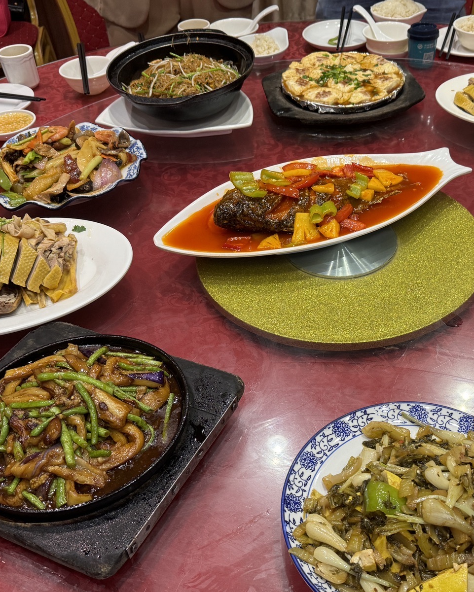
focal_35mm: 39
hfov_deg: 37.8
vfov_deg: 46.8
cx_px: 316
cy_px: 321
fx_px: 684
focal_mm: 6.86
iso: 160
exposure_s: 1/100
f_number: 1.78
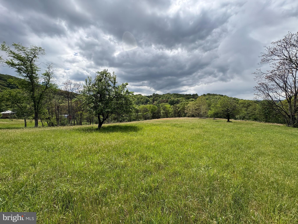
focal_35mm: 14
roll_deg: +0.1
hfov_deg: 102.1
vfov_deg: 85.7
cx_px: 149
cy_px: 112
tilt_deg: -1.7
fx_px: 121
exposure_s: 1/1672
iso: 40
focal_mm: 2.22
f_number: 2.2
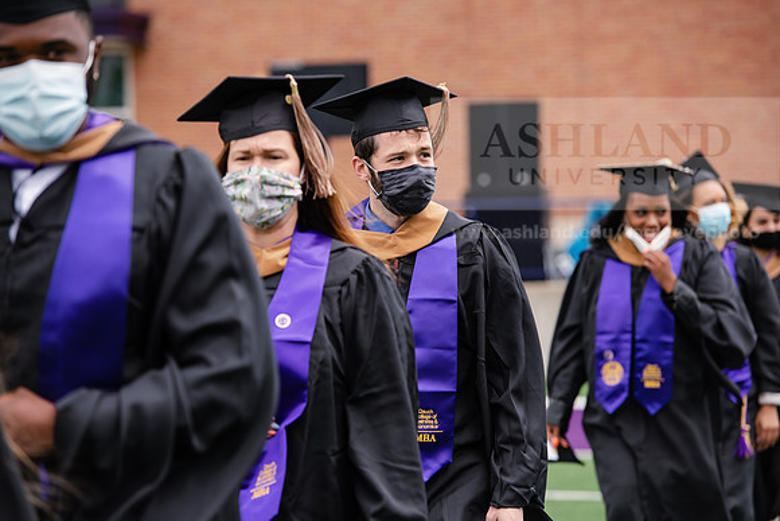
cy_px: 260
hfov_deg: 11.7
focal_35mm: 175
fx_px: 3792
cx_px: 390
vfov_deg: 7.9
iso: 400
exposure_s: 1/640
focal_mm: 175
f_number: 5
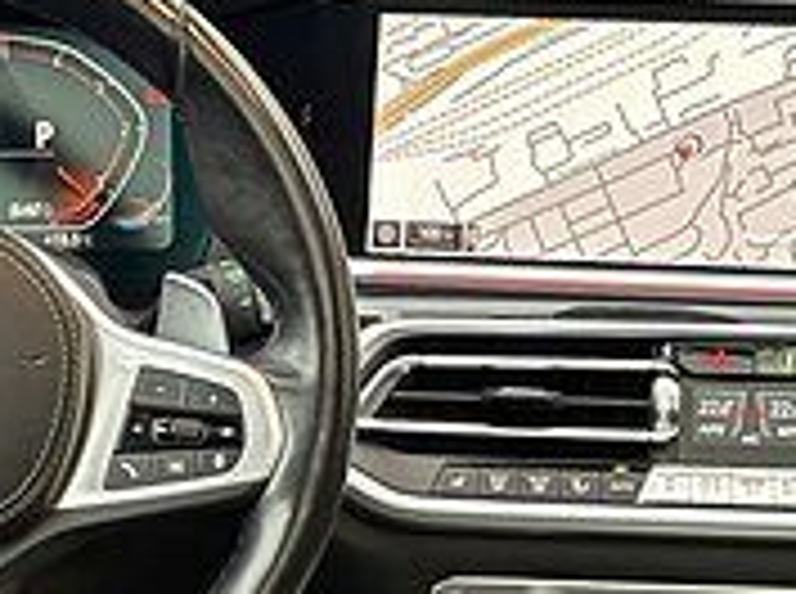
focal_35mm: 149
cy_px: 652
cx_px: 58
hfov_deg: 13.2
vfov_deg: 9.8
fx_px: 3419
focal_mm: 6.76
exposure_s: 1/34
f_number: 1.78
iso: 500
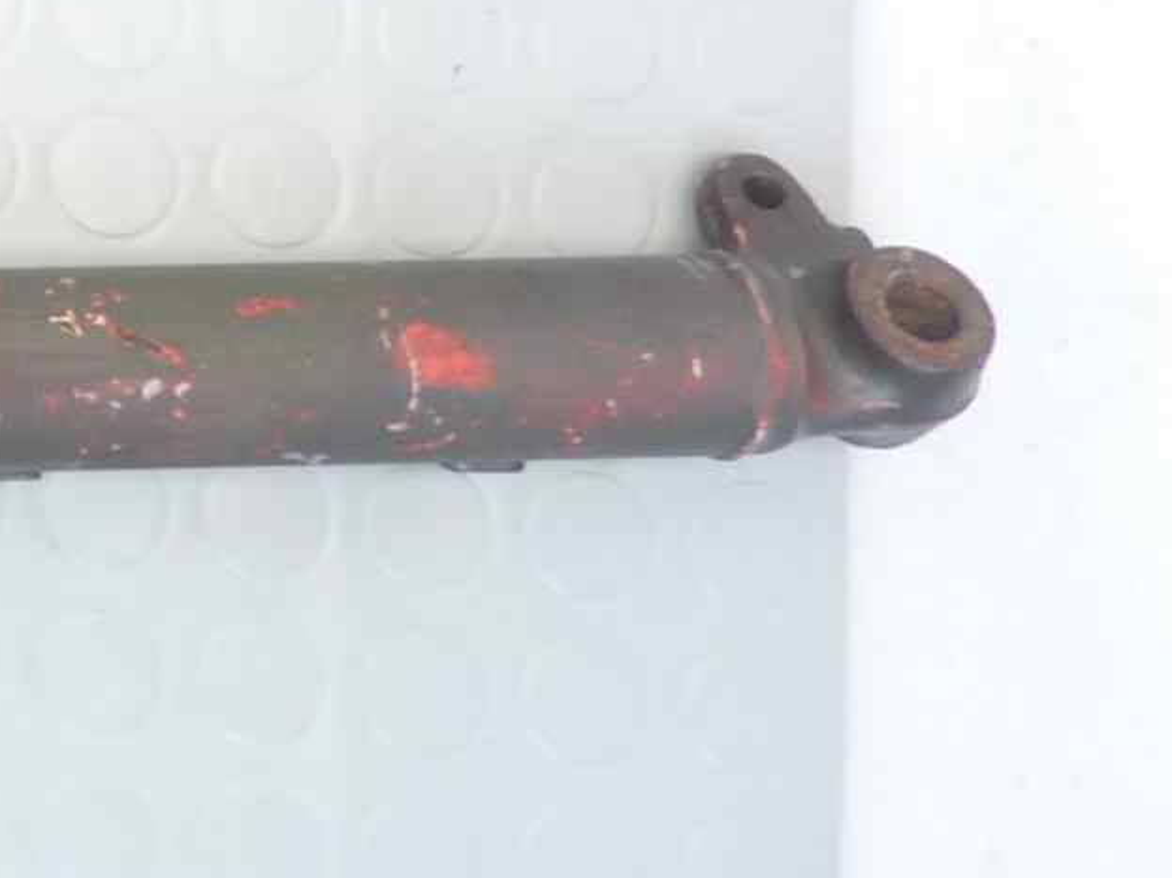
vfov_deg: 12.9
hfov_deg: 14.5
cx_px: -1219
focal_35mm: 111
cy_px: -263
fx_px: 3757
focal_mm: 4.1
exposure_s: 1/8
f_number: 3.3
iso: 80
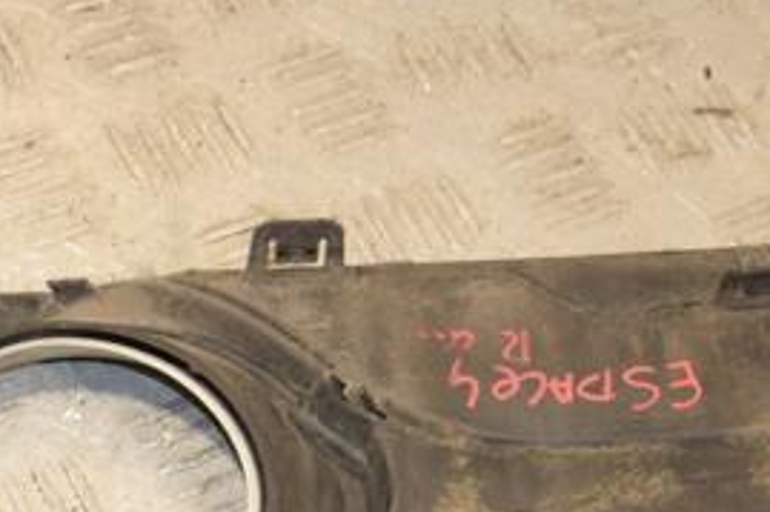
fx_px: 2864
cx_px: 238
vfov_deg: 10.2
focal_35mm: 134
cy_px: 449
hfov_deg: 15.3
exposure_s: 1/200
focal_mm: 40
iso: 800
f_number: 7.1
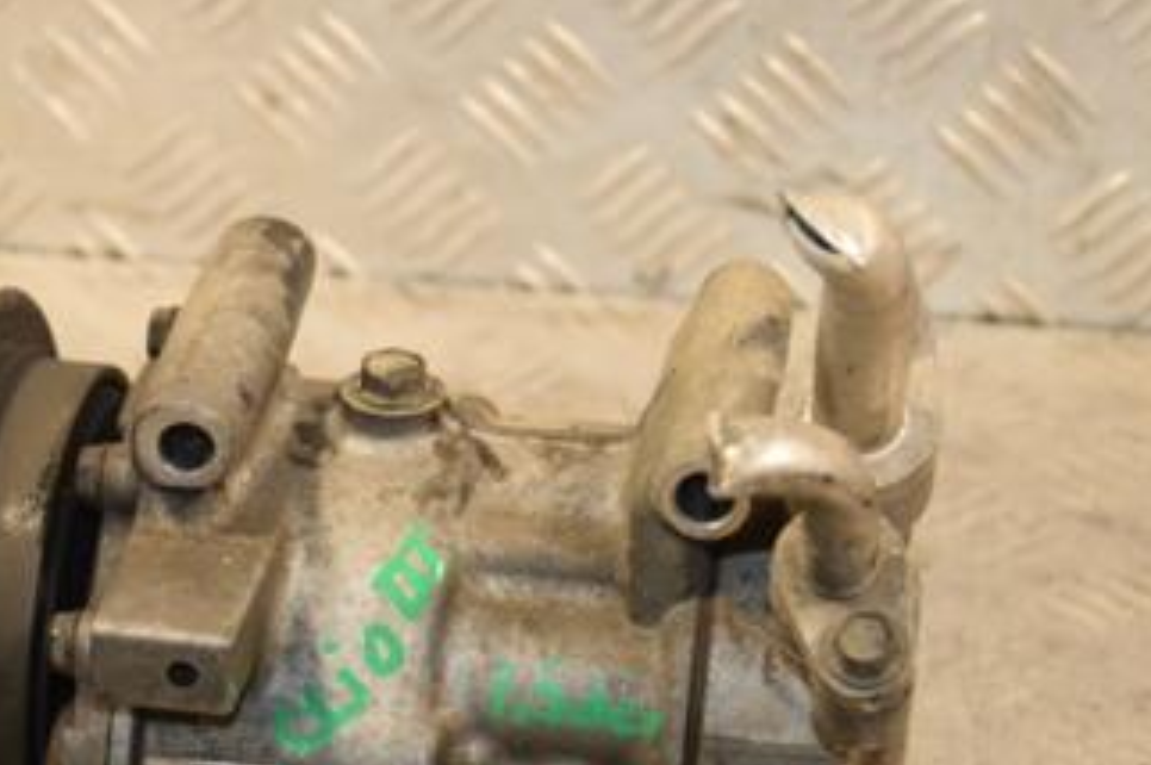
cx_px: 375
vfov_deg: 10.8
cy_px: 568
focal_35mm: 126
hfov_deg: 16.2
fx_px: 4022
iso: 800
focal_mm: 45
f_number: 4.8
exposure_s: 1/160
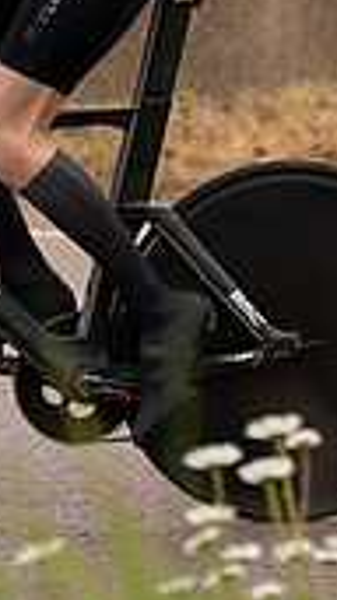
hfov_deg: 4.5
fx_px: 4248
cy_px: -39
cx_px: 91
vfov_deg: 8.0
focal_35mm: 267
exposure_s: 1/1000
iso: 320
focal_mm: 70
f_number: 3.5
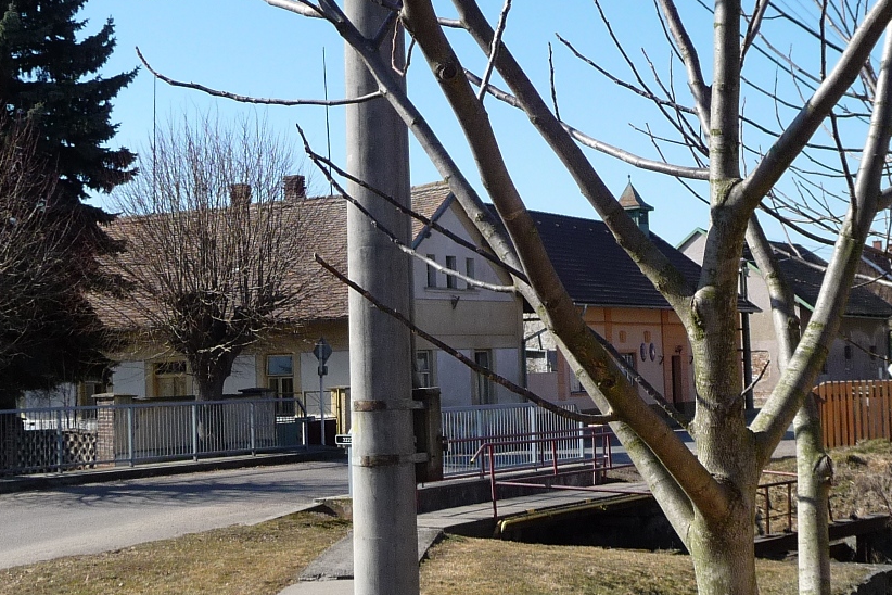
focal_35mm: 70
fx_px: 1734
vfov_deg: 19.5
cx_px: 463
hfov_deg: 28.8
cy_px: 271
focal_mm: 5.3
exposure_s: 1/640
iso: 100
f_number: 3.5
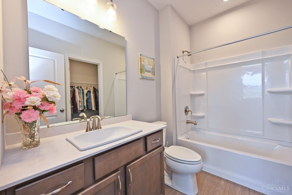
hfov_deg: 104.3
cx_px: 146
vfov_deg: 81.2
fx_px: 114
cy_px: 98
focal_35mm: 14
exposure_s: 1/80
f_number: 4.5
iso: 200
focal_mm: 14
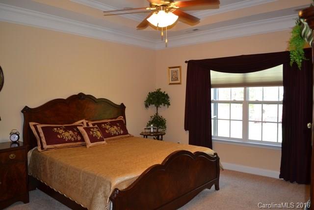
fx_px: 236
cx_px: 157
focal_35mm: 27
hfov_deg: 67.4
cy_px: 105
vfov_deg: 48.0
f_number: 3.5
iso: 400
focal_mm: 18
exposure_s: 1/60
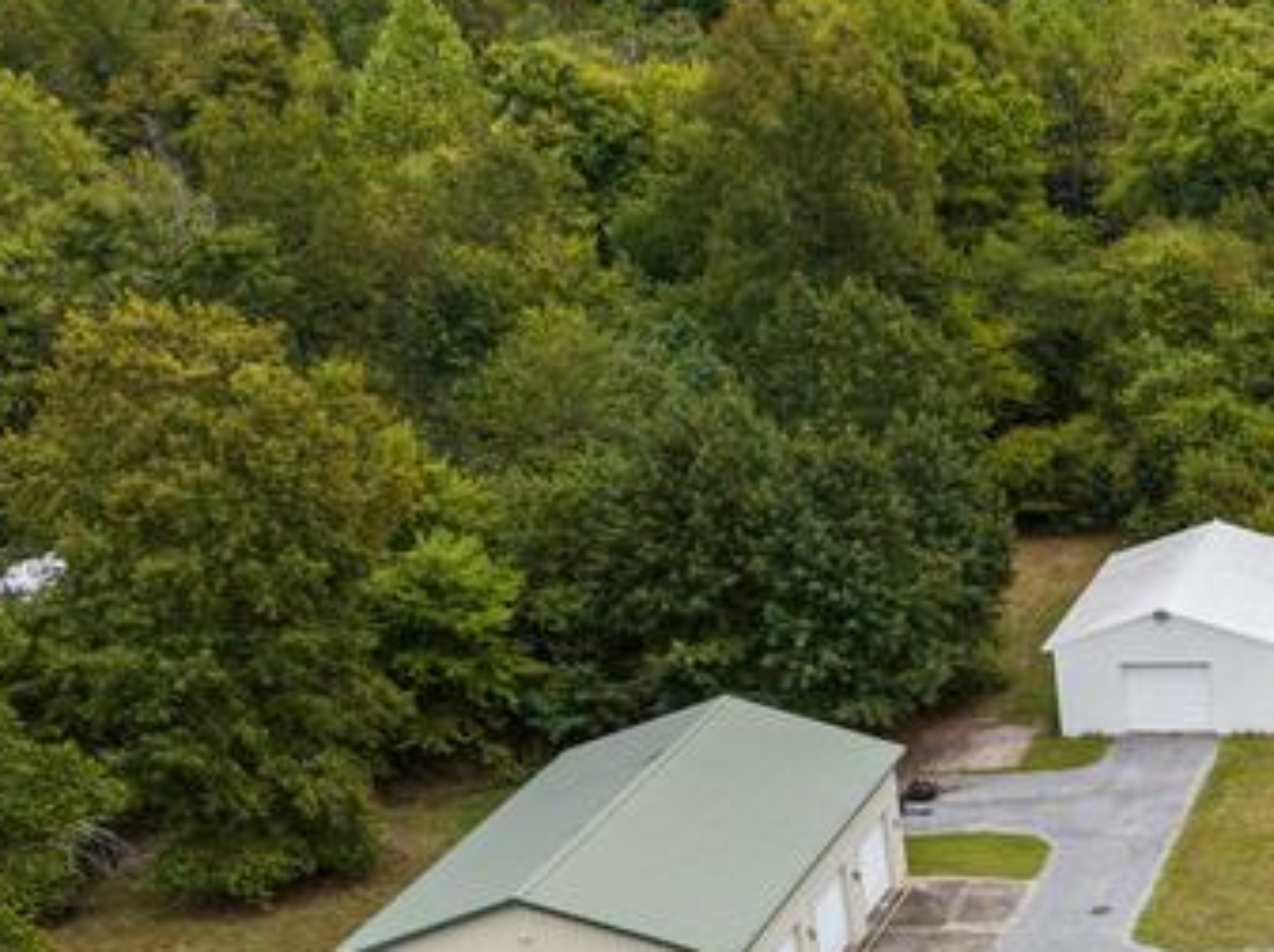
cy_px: 969
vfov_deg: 19.5
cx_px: 1758
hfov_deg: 23.0
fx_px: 2684
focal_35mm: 73
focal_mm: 12.29
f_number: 2.8
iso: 120
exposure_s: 1/500
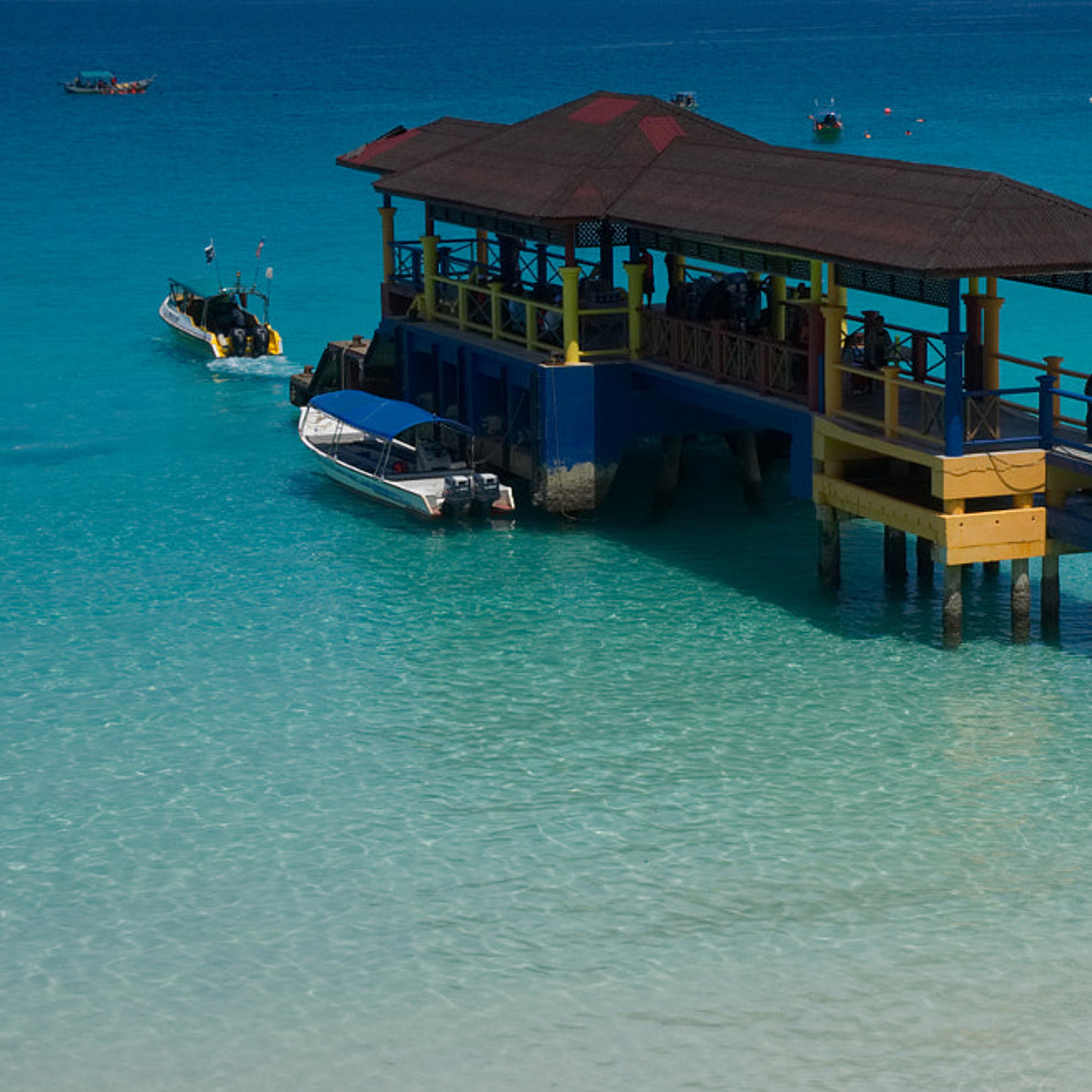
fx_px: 3105
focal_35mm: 87
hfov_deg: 19.4
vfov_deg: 19.9
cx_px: 1080
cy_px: 526
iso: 100
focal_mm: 28
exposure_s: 1/400
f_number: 10
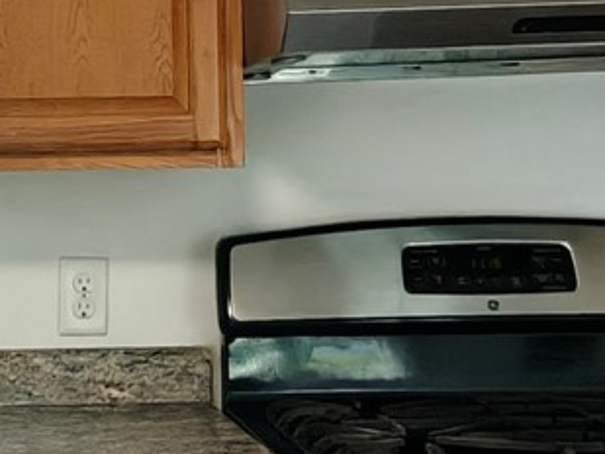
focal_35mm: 106
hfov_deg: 17.6
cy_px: 127
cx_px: -125
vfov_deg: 13.9
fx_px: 1853
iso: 250
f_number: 2
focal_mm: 2.31
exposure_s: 1/120
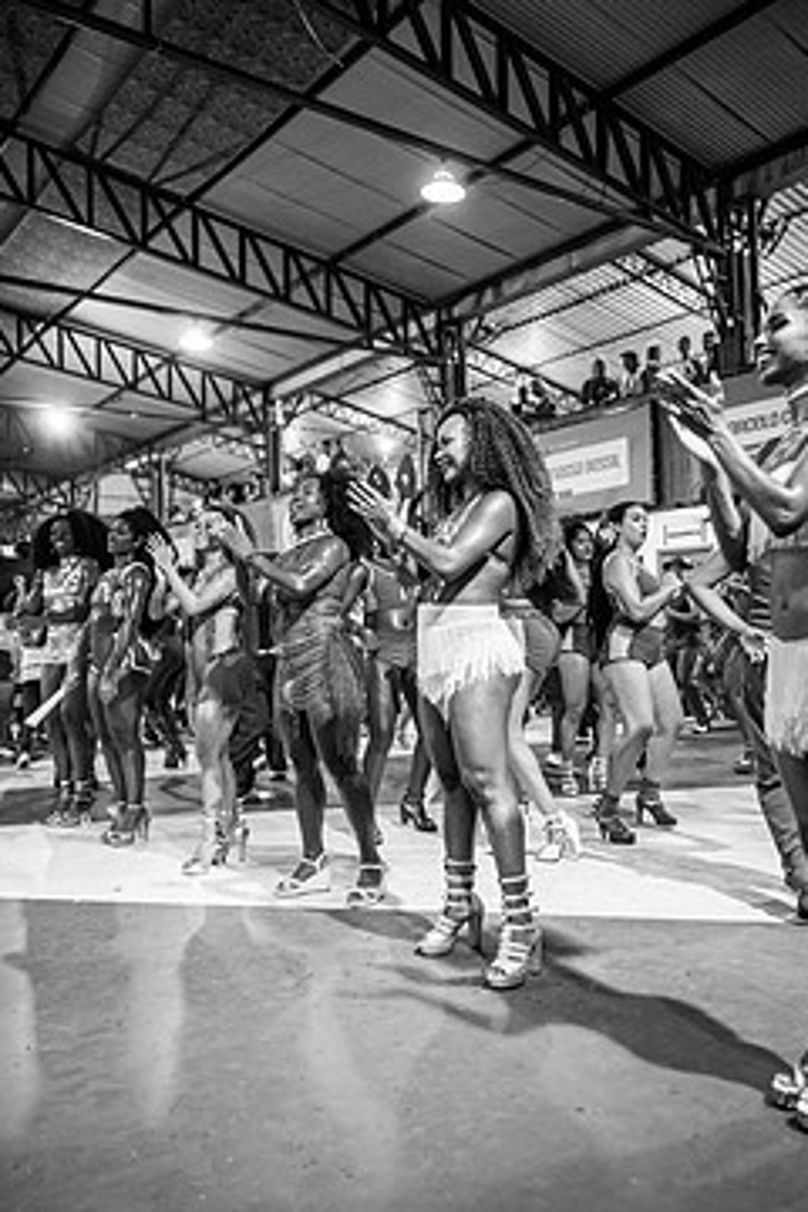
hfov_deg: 43.3
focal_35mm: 30
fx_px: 1010
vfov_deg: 61.9
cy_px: 626
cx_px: 495
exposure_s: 1/320
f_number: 1.8
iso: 1600
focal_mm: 24
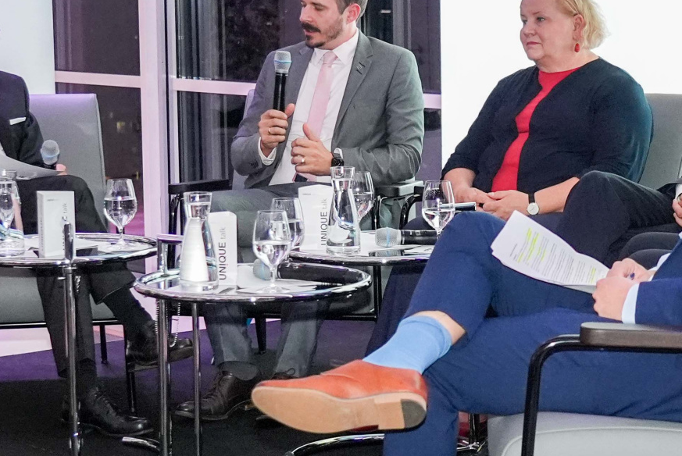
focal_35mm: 111
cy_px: 197
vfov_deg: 12.4
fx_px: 2105
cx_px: 500
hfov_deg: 18.3
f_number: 4
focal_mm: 36
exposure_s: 1/400
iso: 3200
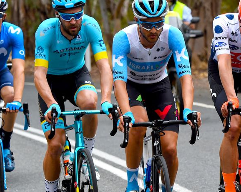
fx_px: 2709
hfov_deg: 5.1
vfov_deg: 4.1
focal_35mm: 380
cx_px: 182
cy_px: 133
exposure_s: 1/1600
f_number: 9
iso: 1000
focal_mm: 195
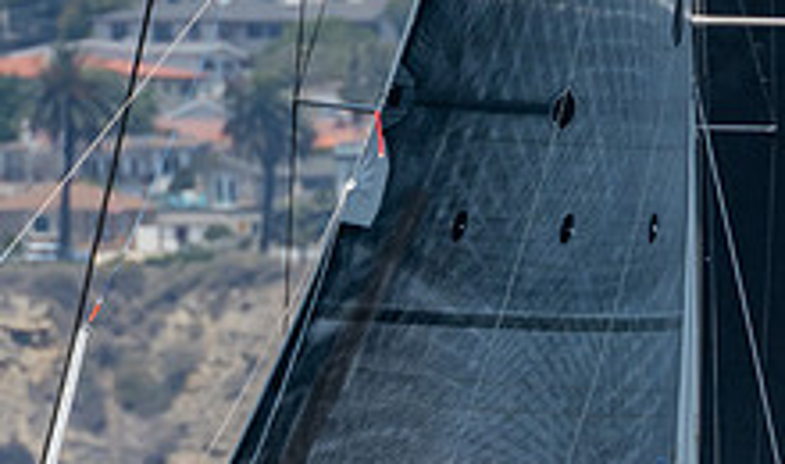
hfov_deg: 1.0
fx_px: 43620
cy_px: 565
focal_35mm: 2070
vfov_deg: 0.6
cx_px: 103
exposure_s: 1/1600
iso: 320
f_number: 5.6
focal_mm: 400
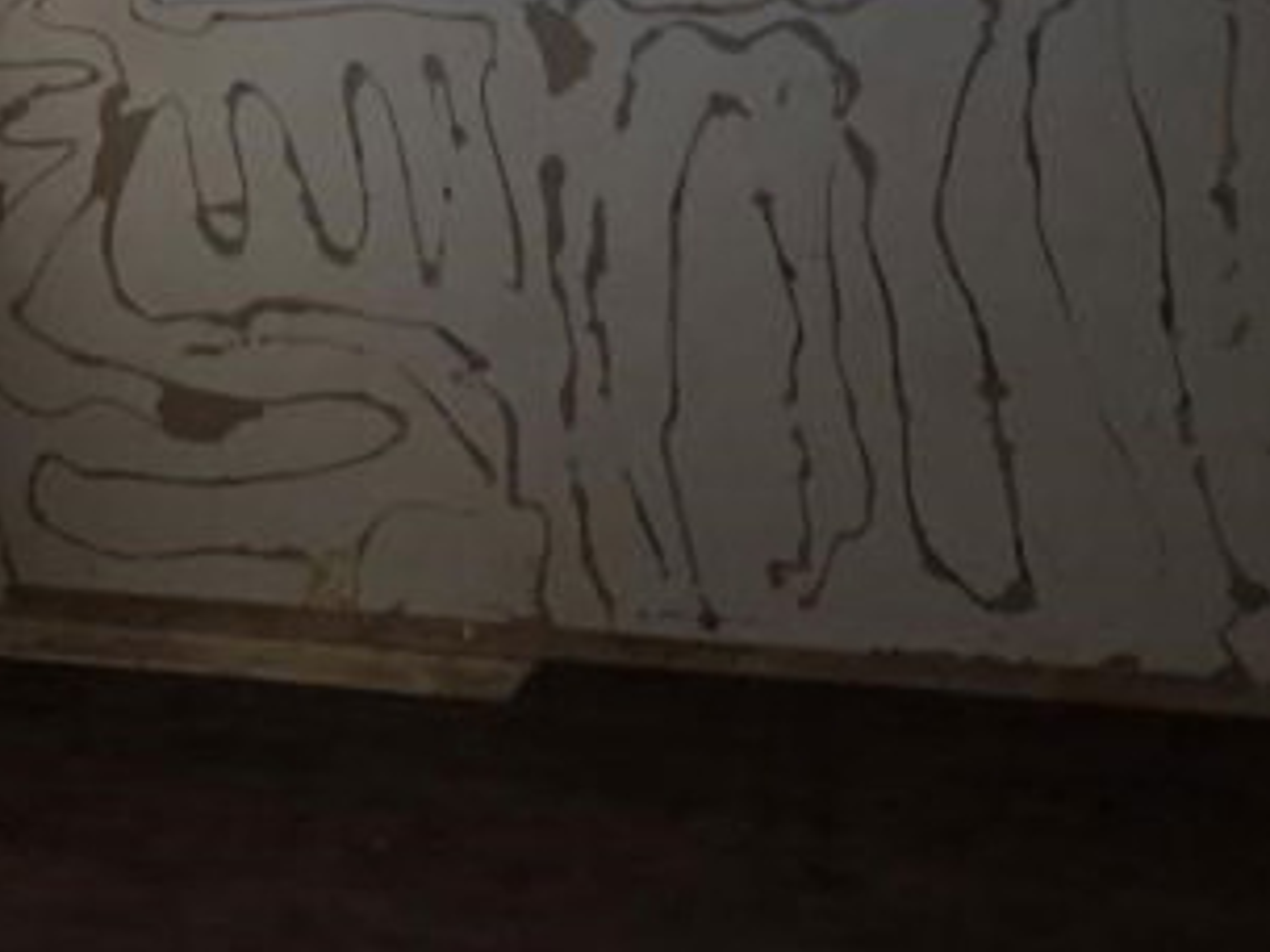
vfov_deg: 23.8
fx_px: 2165
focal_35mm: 59
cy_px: 21
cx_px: 497
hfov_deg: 32.6
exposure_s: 1/15
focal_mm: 4
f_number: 1.8
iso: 64
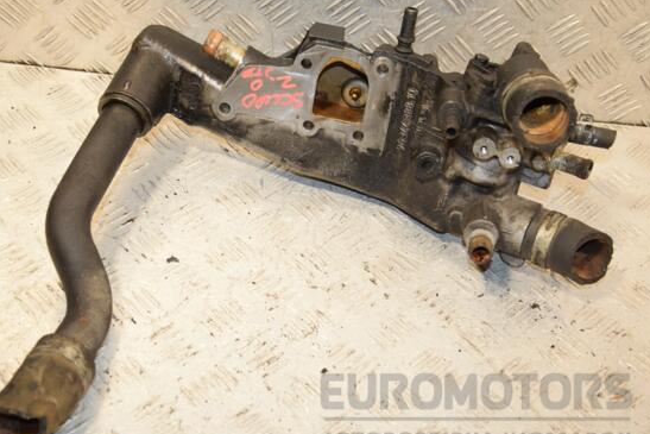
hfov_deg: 34.7
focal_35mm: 58
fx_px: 1039
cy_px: 233
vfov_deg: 23.6
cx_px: 298
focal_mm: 35
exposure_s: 1/200
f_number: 6.3
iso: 800
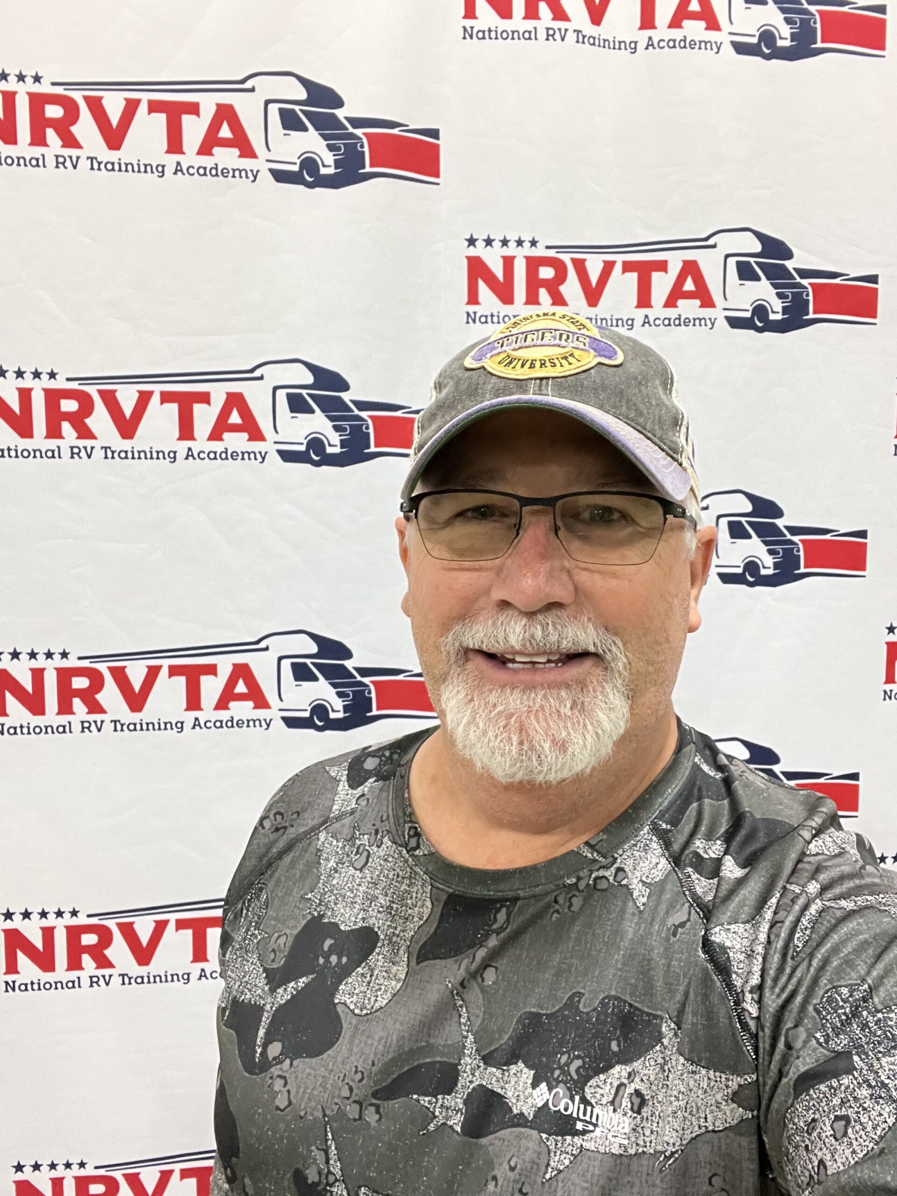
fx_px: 1037
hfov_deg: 46.8
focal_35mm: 30
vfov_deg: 60.0
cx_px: 448
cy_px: 598
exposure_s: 1/40
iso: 320
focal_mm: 2.71
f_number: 2.2
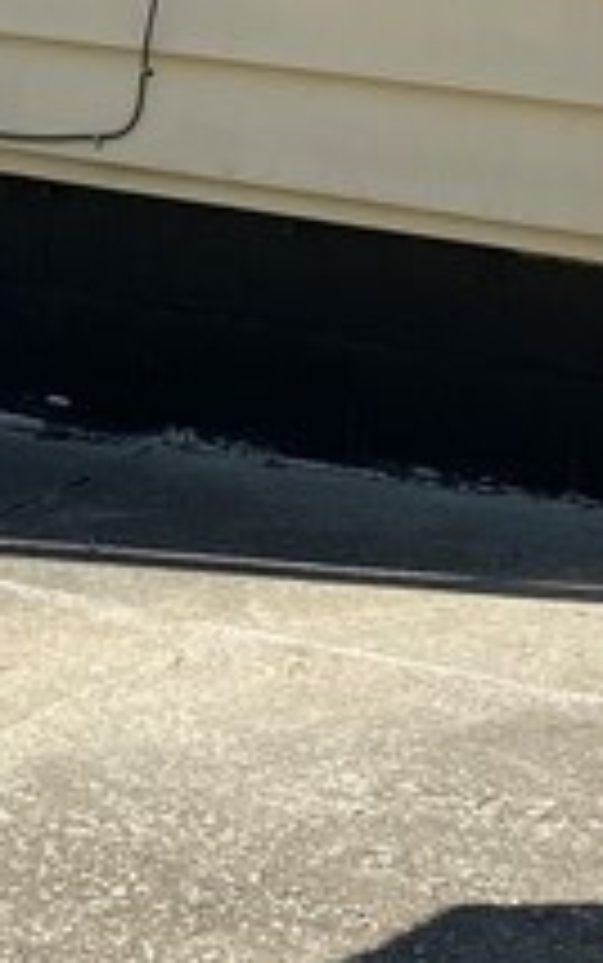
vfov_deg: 14.7
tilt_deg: +1.2
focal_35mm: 132
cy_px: -477
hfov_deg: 9.9
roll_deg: -1.1
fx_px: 3466
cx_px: 18
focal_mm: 4.25
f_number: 1.8
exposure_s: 1/1412
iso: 32
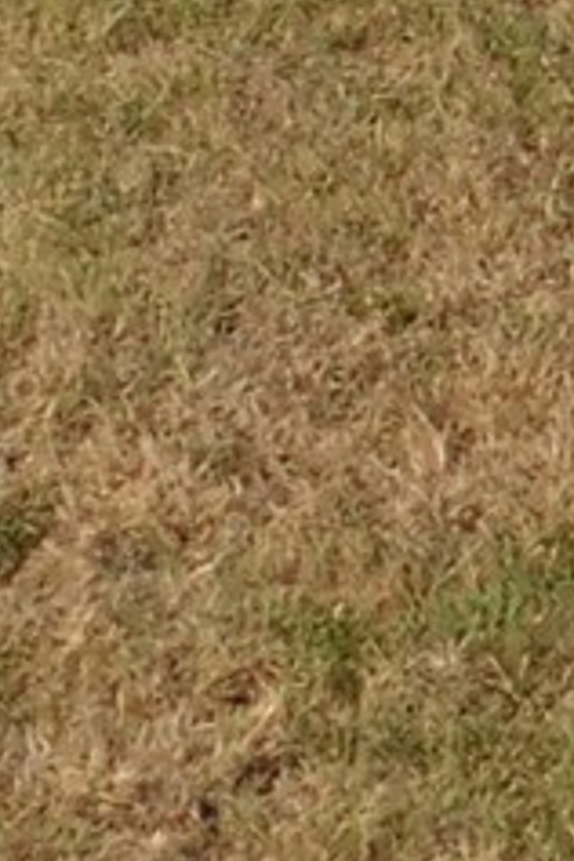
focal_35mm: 270
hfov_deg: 5.0
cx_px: 872
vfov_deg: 6.9
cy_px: -1747
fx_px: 6457
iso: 125
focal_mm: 5.3
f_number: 6.4
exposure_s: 1/400
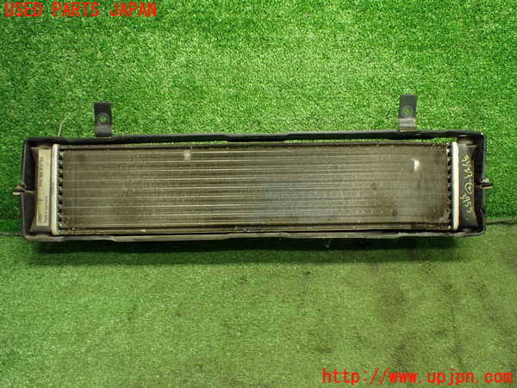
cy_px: 194
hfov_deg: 60.0
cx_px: 258
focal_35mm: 30
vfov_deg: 46.8
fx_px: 448
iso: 800
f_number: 2.3
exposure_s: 1/100
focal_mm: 5.4
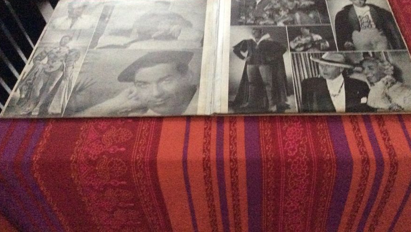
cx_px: 227
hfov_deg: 50.4
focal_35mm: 40
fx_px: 436
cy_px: 83
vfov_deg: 29.6
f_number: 2.4
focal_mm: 3.3
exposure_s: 1/17
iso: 640
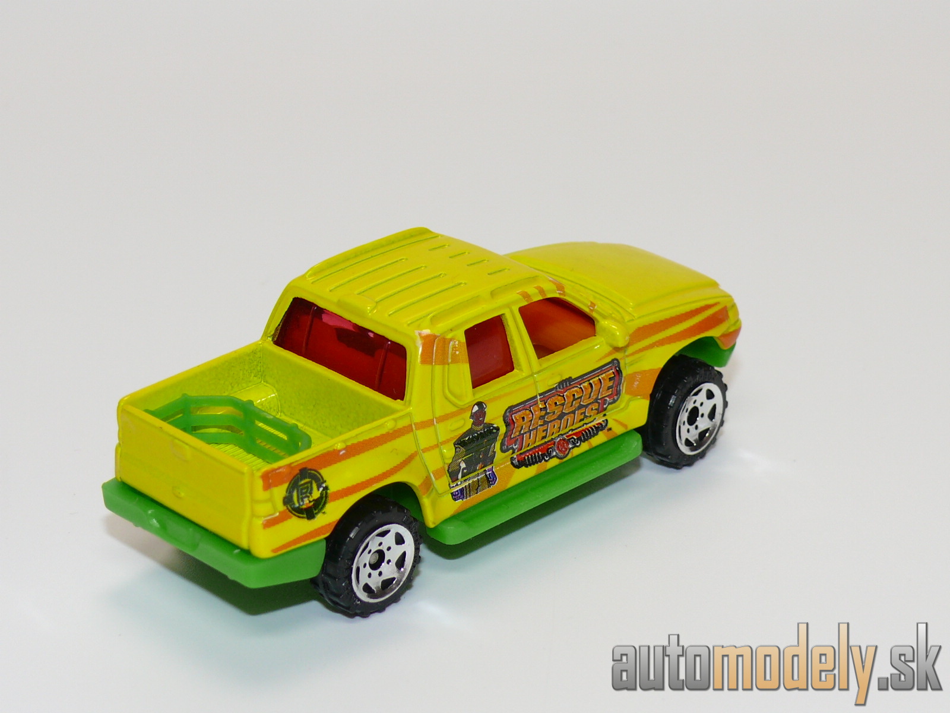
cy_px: 356
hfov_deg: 20.2
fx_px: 2662
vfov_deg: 15.2
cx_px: 475
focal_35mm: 97
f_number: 4
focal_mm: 13
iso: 100
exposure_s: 1/30
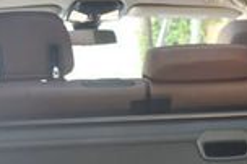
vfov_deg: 9.4
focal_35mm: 143
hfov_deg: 13.9
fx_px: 980
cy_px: 200
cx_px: 309
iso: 1000
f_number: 3.8
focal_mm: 23
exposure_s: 1/125
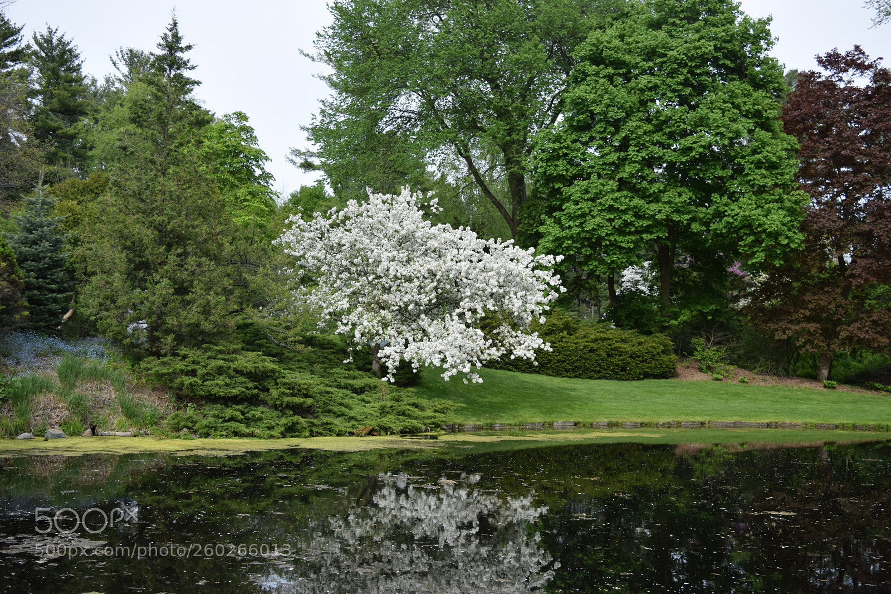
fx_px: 891
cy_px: 297
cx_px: 446
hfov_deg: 53.1
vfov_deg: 36.9
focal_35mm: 36
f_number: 5.6
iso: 400
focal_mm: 24
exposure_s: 1/1250
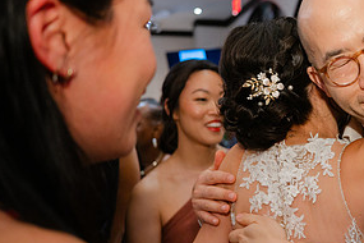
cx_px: 354
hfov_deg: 32.6
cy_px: 150
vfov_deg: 23.7
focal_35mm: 57
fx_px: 576
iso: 640
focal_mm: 28
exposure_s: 1/125
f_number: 2.8
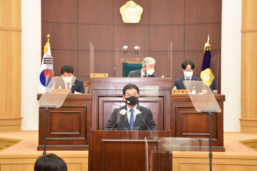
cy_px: 86
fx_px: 500
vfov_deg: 19.5
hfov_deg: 28.8
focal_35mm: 70
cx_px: 128
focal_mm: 70
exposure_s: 1/60
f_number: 2.8
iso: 1400
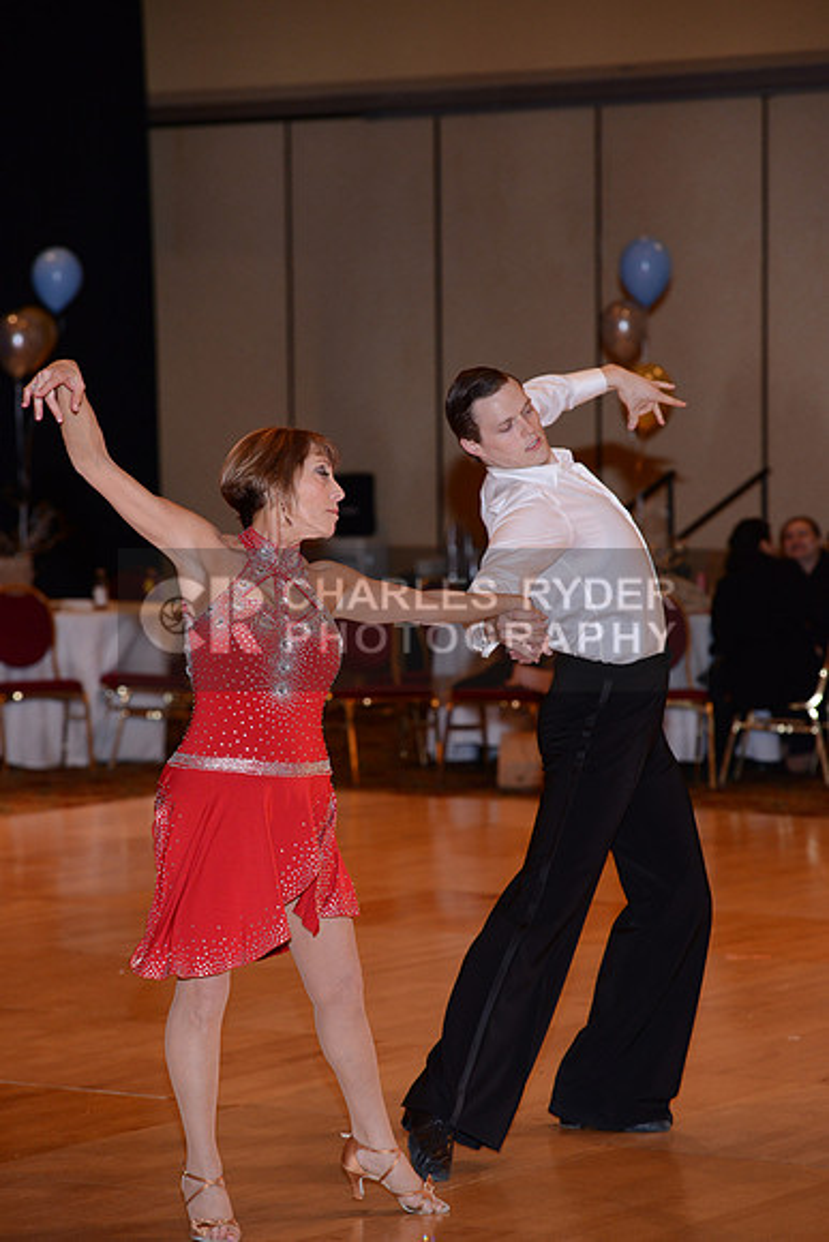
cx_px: 414
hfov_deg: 11.4
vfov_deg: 17.1
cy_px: 621
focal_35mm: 120
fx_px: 4142
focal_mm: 120
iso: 1600
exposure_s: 1/200
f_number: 4.5
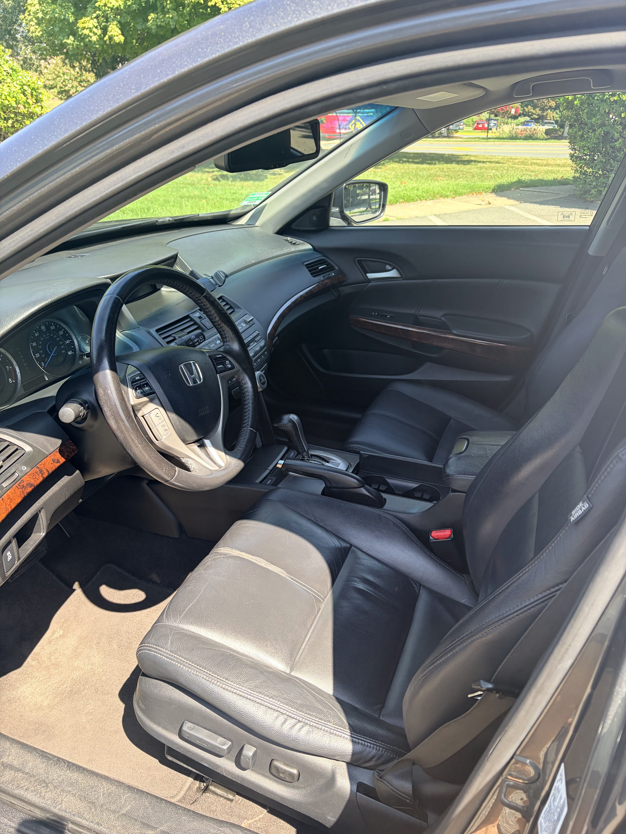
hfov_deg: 53.1
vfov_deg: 67.3
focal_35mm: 26
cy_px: 417
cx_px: 313
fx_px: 627
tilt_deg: -26.0
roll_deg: -0.2
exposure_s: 1/363
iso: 64
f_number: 1.6
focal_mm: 5.96
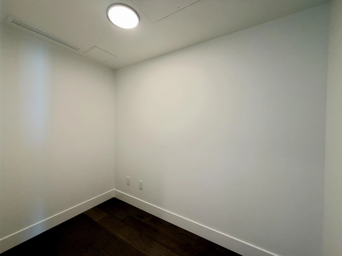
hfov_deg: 102.1
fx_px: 138
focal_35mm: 14
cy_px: 128
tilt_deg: -0.3
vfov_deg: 85.7
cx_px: 171
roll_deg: -1.0
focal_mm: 2.22
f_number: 2.2
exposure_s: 1/120
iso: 160
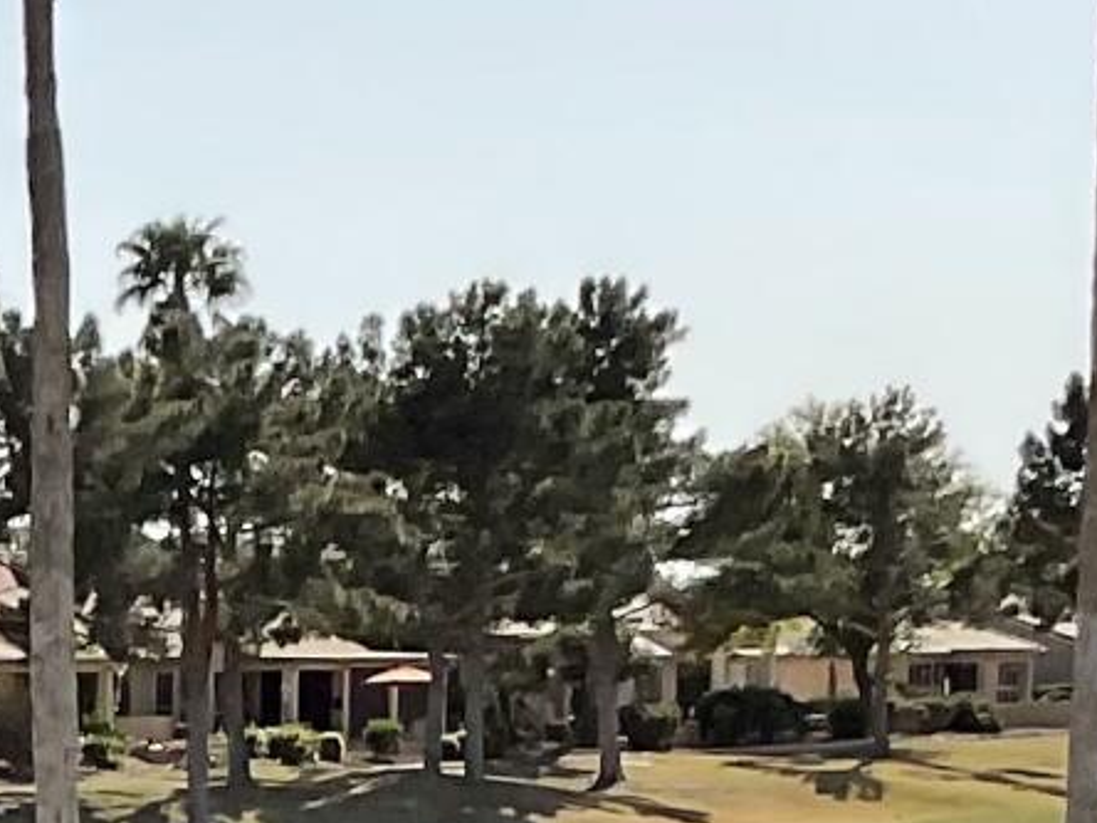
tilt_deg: -9.5
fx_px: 6211
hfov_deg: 9.8
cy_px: 1772
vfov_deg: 7.2
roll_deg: -0.2
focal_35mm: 196
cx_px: -541
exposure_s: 1/3322
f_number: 1.8
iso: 20
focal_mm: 3
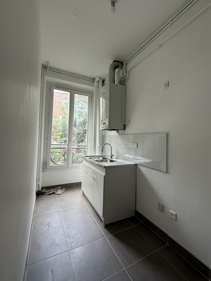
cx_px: 114
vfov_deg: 94.4
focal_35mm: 16
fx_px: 130
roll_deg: -2.5
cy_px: 134
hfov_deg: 77.9
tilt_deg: +2.7
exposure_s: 1/99
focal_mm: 2.22
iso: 80
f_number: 2.2
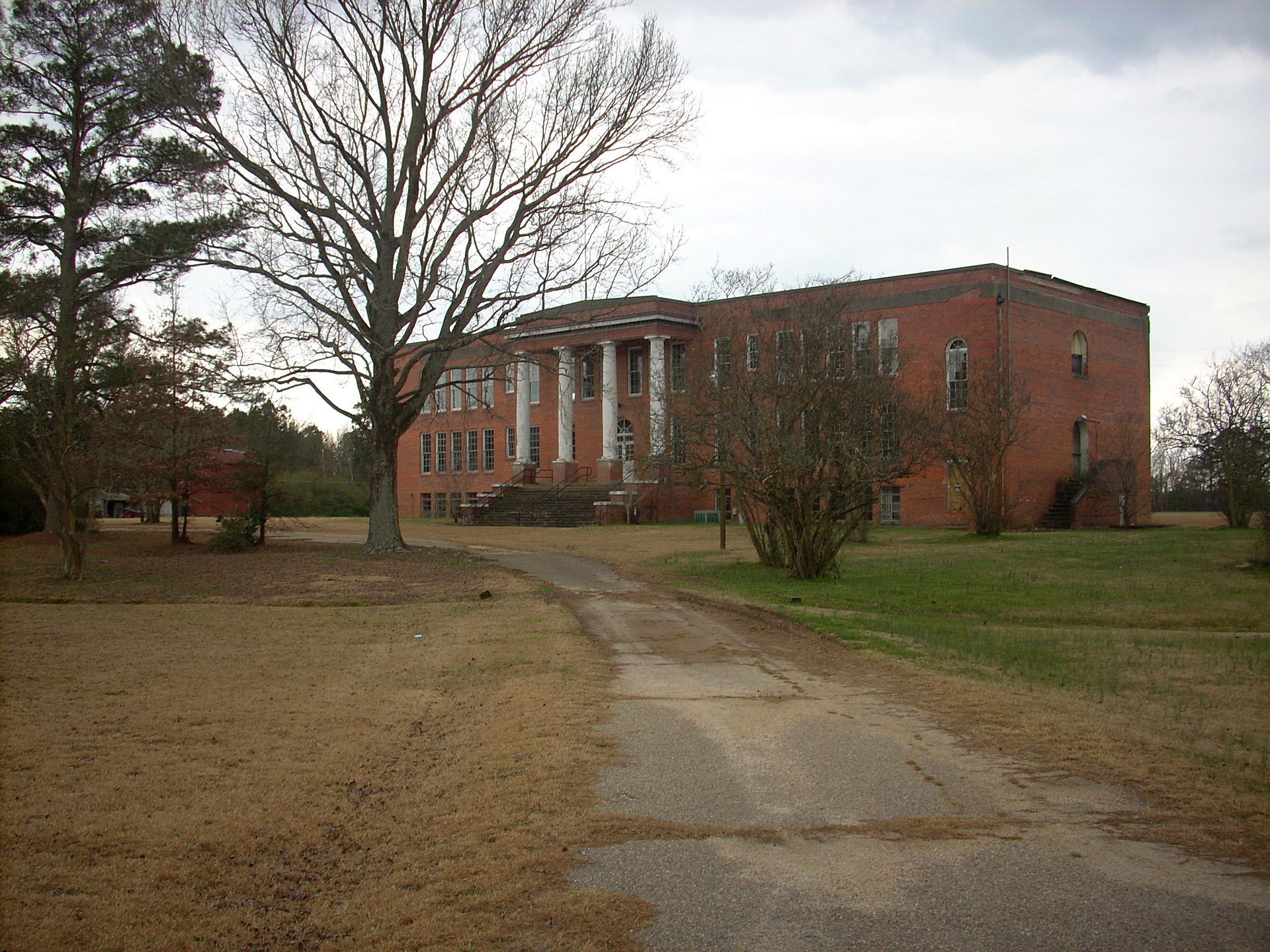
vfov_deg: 38.7
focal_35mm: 37
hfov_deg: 50.1
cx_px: 635
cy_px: 476
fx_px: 1357
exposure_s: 1/42.4
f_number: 2.8
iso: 64
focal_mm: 6.2
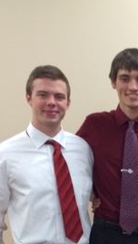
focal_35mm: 75
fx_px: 488
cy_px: 215
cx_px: 198
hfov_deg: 15.1
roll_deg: -0.3
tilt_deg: -11.1
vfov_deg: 27.3
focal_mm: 4.15
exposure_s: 1/30
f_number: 2.2
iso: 100
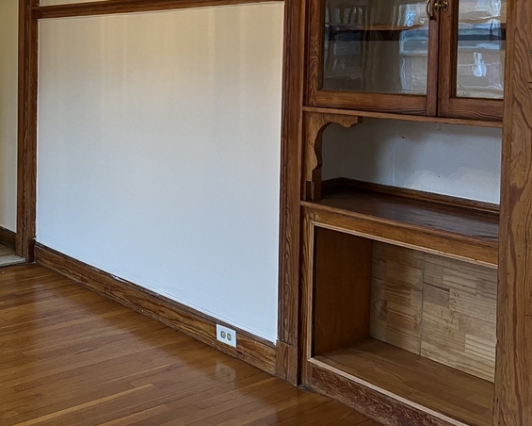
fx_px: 724
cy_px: 88
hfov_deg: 38.0
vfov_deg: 31.9
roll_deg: -0.9
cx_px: 67
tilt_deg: -2.2
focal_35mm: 46
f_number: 1.5
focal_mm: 5.7
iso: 160
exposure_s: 1/60
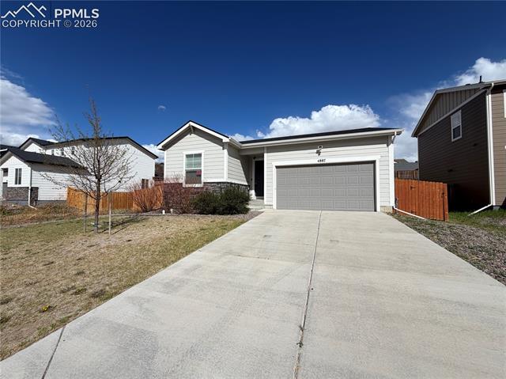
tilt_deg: +1.7
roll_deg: +0.7
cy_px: 190
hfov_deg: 102.1
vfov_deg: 85.6
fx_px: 204
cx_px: 253
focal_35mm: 14
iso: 20
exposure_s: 1/1795
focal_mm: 2.22
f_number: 2.2
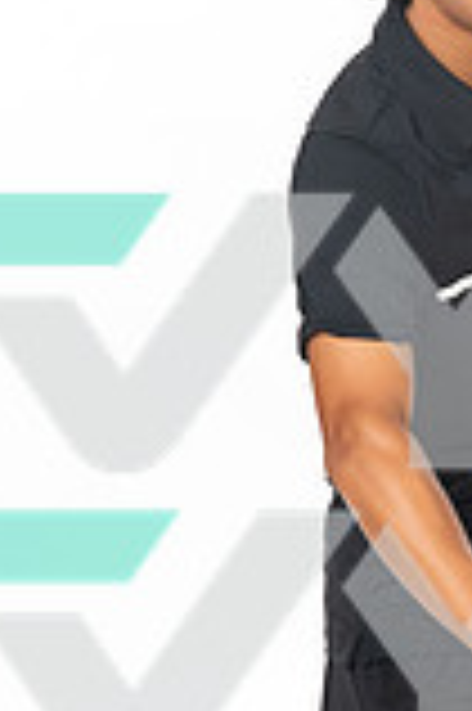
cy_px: 652
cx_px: 571
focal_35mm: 160
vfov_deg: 12.7
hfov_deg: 8.5
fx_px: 3153
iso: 800
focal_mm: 56
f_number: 7.1
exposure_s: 1/320
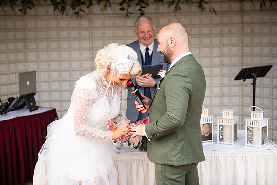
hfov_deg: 28.8
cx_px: 138
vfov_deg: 19.5
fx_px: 539
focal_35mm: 70
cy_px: 92
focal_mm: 70
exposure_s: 1/160
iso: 100
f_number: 3.5
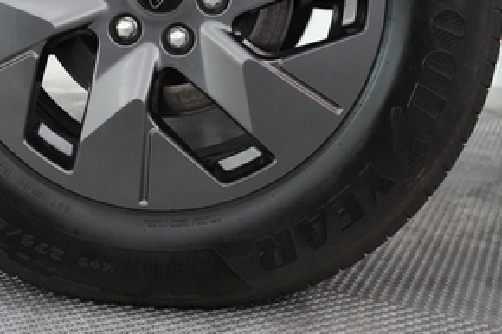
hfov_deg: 37.1
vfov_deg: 24.3
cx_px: 159
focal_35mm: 53
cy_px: -3
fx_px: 739
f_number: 2.8
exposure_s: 1/160
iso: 5000
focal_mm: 24
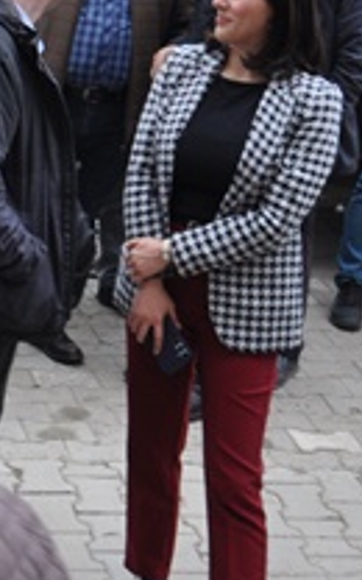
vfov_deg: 16.1
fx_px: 2036
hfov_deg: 9.7
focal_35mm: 129
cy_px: 130
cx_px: -245
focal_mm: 22
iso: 640
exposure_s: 1/80
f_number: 9
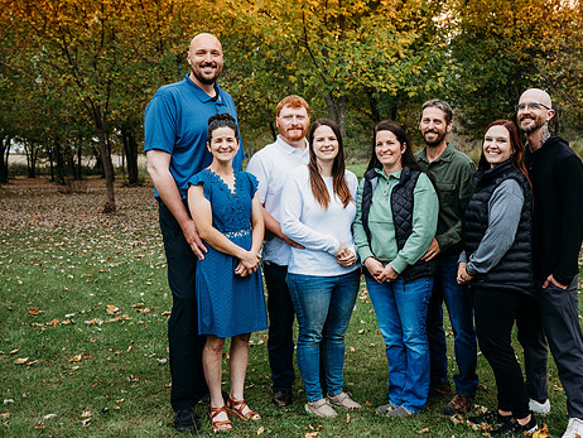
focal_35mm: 48
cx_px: 355
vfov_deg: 30.3
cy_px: 226
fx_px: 809
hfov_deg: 39.4
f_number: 5.6
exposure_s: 1/250
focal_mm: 38
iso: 200
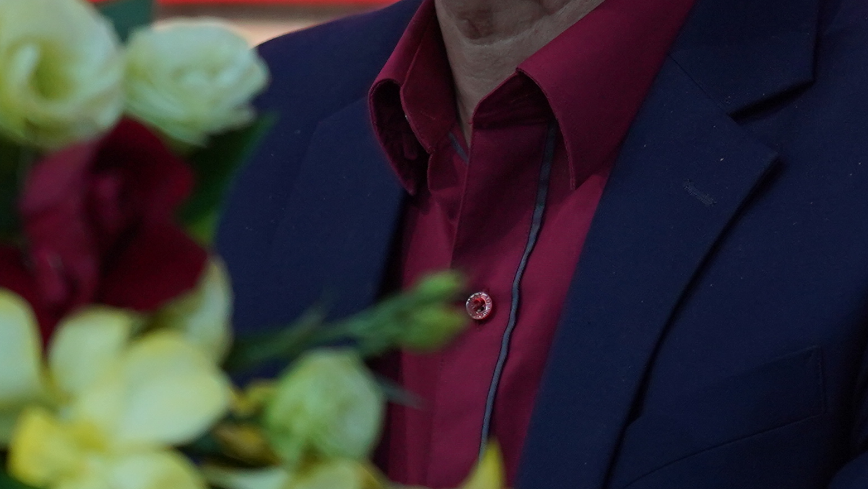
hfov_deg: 6.8
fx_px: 7344
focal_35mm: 319
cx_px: 771
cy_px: -390
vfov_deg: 3.8
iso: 1250
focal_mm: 79
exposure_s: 1/160
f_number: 4
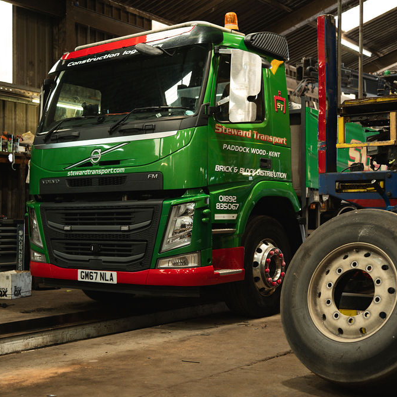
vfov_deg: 32.8
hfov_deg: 32.8
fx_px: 675
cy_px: 198
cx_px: 183
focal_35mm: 52
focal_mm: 40
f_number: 2.5
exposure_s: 1/60
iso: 500
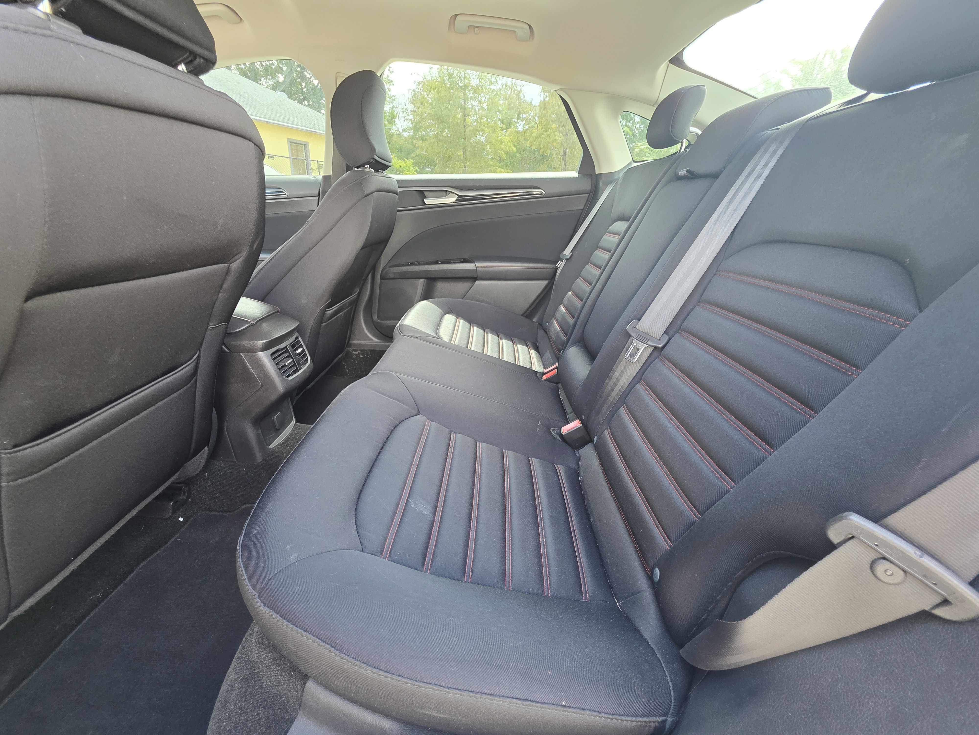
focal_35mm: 13
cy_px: 368
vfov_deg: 89.9
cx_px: 490
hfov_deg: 106.2
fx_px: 368
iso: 200
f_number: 1.9
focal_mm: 2.2
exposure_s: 1/120
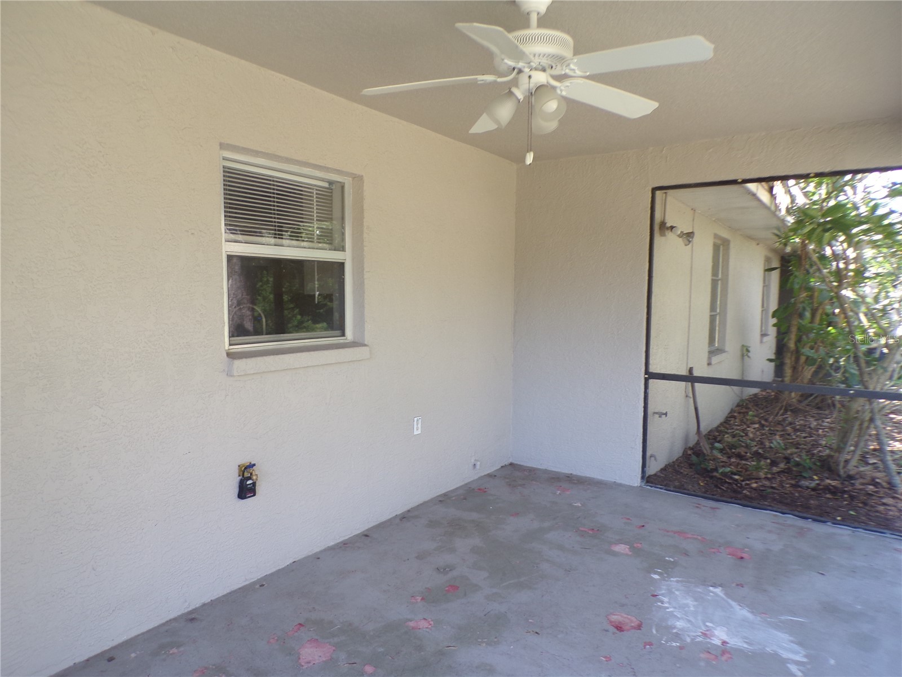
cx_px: 451
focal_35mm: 24
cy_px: 338
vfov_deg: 56.8
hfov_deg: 71.6
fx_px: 625
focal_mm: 4.3
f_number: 3
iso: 80
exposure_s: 1/38
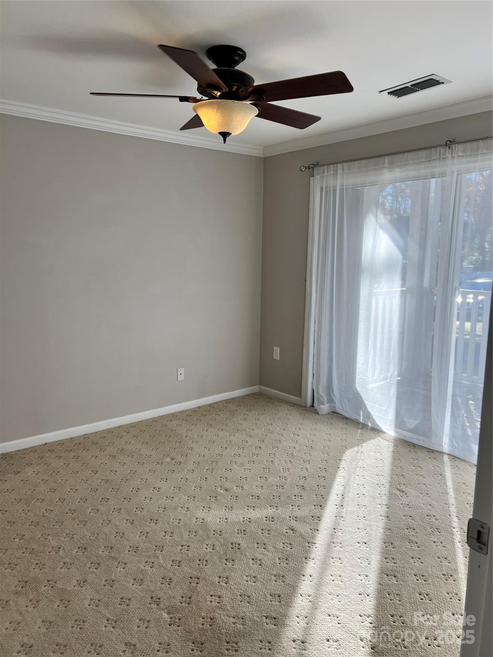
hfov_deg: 53.1
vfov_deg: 67.3
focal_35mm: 26
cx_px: 246
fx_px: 494
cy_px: 328
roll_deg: -0.3
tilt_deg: -8.5
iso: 40
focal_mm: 5.7
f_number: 1.5
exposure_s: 1/289
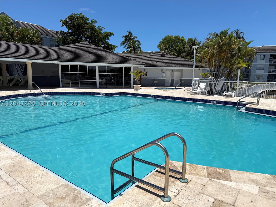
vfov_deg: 56.8
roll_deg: -1.1
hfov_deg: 71.6
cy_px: 104
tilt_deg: -8.2
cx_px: 138
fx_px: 191
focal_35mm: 24
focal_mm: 6.76
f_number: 1.78
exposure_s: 1/10309
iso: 80
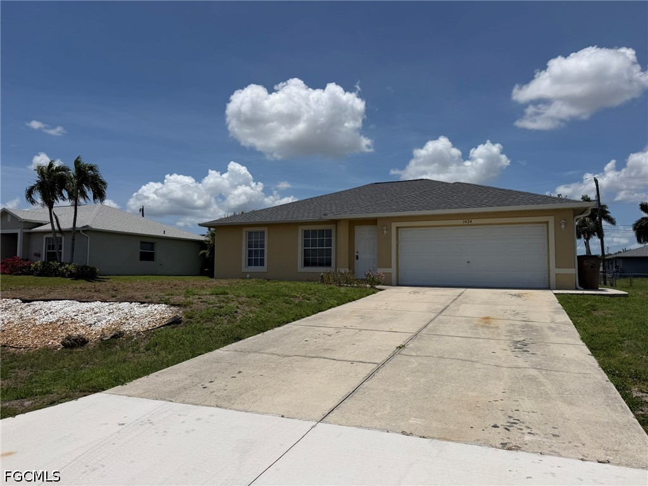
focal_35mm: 24
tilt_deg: +5.5
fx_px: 449
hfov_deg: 71.6
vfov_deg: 56.8
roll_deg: +0.2
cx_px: 324
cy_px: 243
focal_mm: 6.76
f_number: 1.78
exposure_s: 1/14286
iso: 80
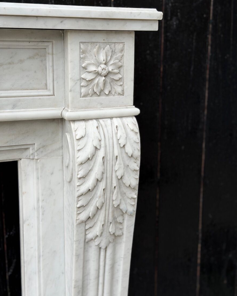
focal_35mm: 51
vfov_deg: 36.6
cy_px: 136
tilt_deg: -14.1
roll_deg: -1.0
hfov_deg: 29.7
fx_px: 447
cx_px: 120
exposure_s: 1/975
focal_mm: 6.76
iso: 64
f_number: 1.78
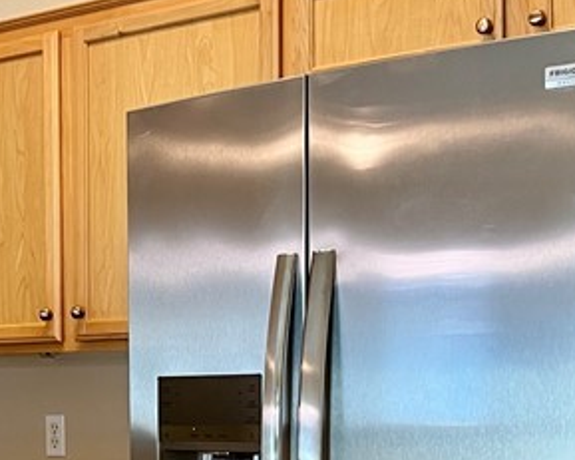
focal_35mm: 90
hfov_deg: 20.8
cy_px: 464
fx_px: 1531
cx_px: 64
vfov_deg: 16.7
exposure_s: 1/60
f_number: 1.5
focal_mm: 5.7
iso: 125
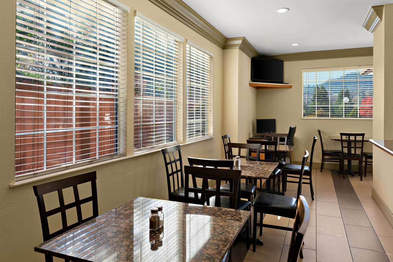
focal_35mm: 22
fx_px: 240
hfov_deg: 78.6
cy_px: 131
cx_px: 196
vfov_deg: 57.2
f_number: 8
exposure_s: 1/25
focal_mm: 22
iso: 200
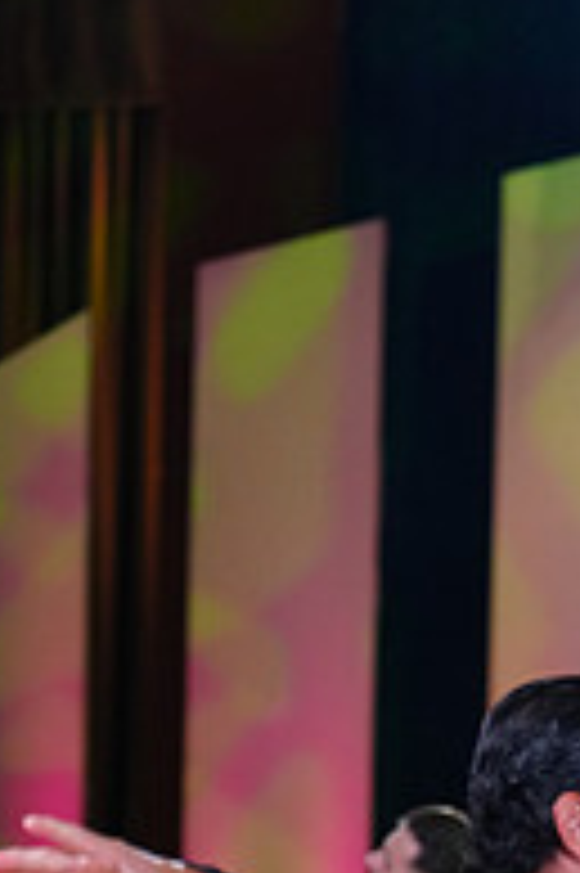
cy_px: 1251
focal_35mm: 263
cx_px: 839
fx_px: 6367
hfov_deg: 5.2
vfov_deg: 7.7
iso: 1600
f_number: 2.8
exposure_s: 1/400
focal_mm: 88
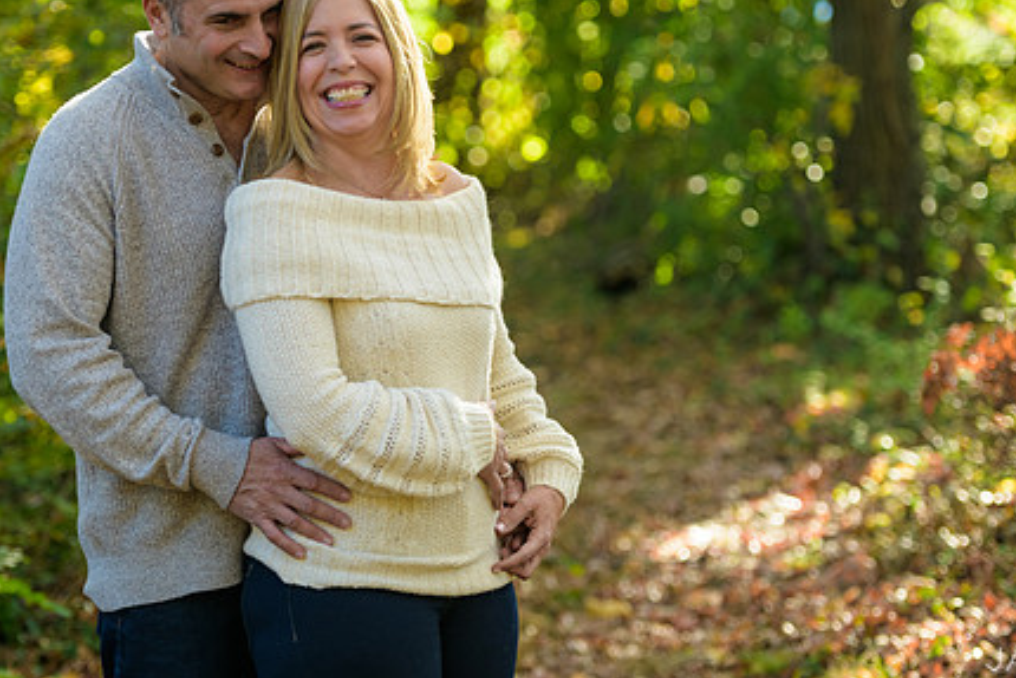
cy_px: 266
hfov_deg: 15.2
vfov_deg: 10.2
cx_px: 527
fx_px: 3811
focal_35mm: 135
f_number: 3.2
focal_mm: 100
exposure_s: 1/200
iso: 200
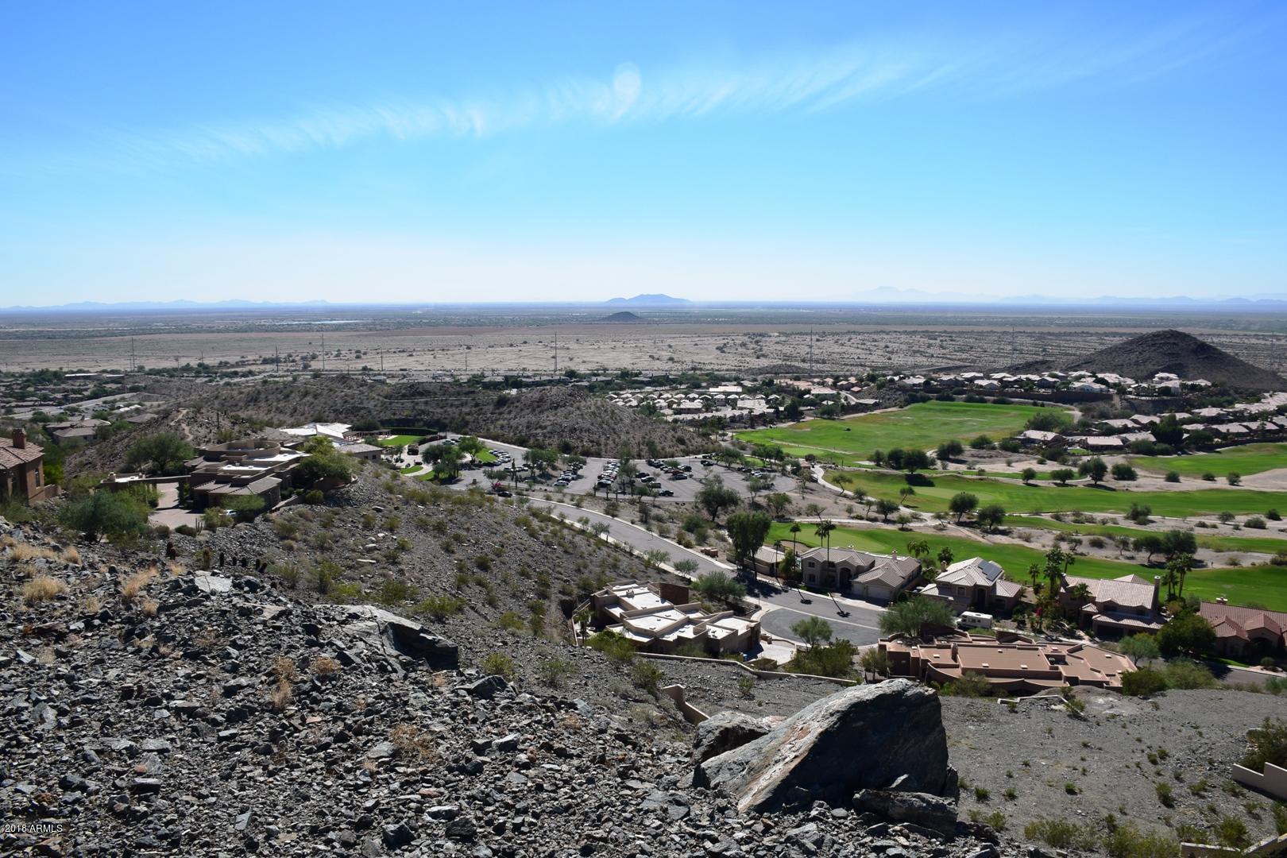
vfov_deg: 47.9
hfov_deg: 67.4
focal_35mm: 27
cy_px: 429
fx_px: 965
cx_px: 644
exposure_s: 1/500
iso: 280
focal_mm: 18
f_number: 11
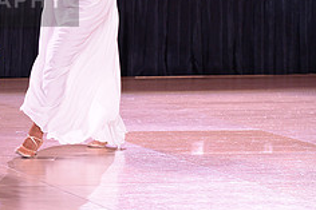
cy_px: -9
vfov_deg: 5.0
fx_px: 2412
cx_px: -67
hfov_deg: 7.4
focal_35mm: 275
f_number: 4
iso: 1600
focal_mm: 112
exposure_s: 1/250
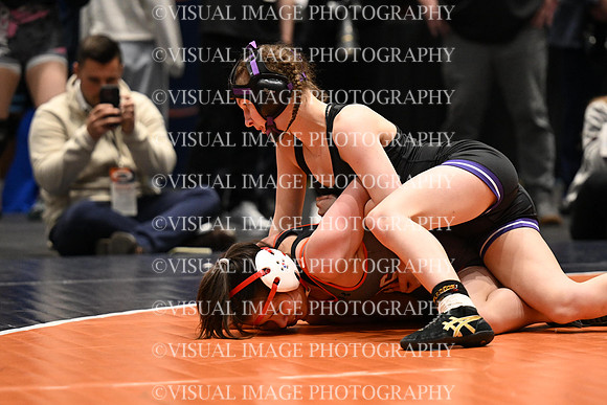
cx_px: 304
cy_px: 202
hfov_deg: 10.2
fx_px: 3407
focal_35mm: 202
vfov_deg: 6.8
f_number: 2.8
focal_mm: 135
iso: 4000
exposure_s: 1/960
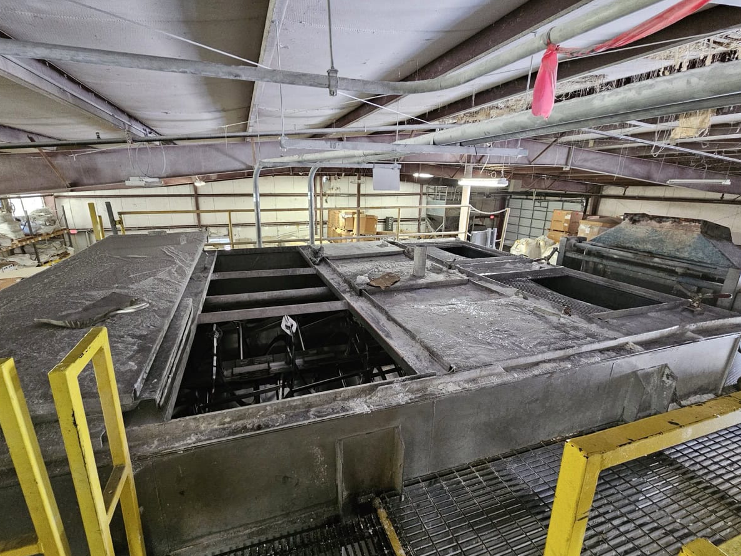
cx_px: 350
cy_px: 278
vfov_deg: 85.6
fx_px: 300
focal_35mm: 14
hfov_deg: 102.0
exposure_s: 1/30
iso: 640
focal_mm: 2.2
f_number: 2.2
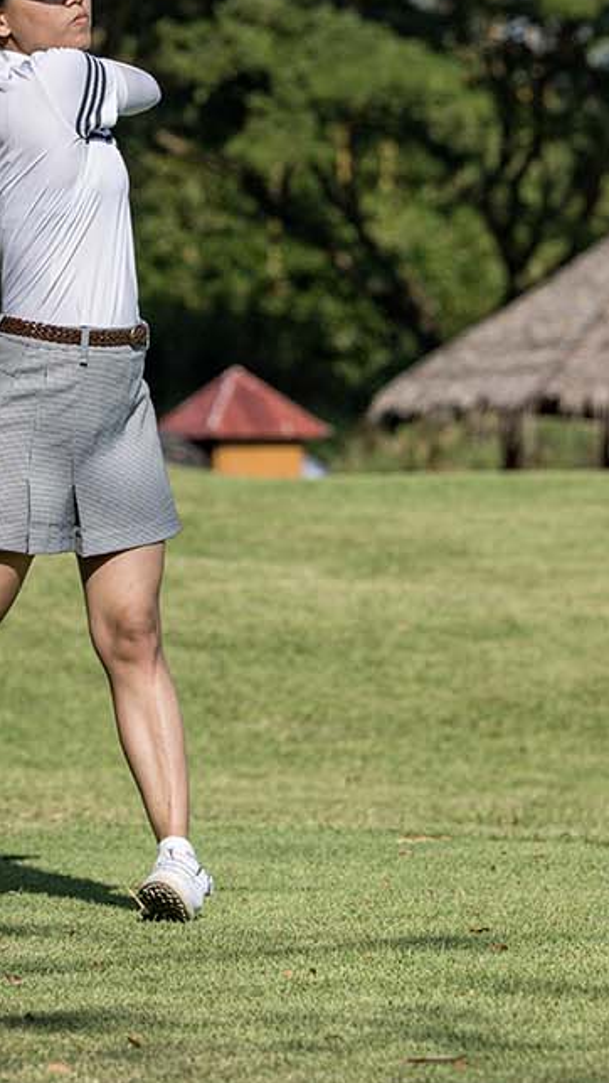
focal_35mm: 230
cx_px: 49
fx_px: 6599
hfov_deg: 5.3
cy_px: 54
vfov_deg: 9.3
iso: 220
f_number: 4
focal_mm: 98
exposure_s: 1/5000
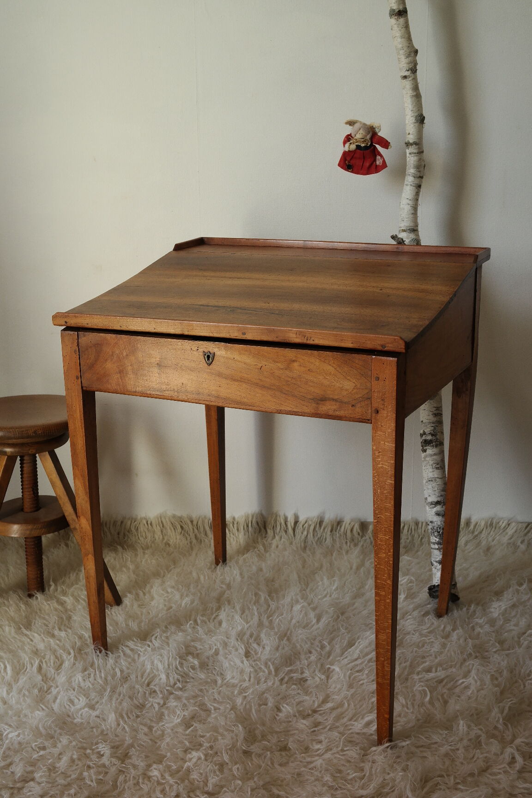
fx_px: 887
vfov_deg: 48.5
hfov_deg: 33.4
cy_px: 399
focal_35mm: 40
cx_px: 266
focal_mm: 26
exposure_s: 1/50
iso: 400
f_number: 5.6
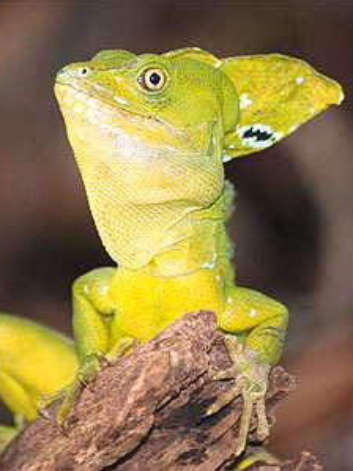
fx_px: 5765
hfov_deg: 3.5
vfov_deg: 4.7
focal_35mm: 424
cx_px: 214
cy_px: 236
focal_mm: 195
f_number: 5
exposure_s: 1/60
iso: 200
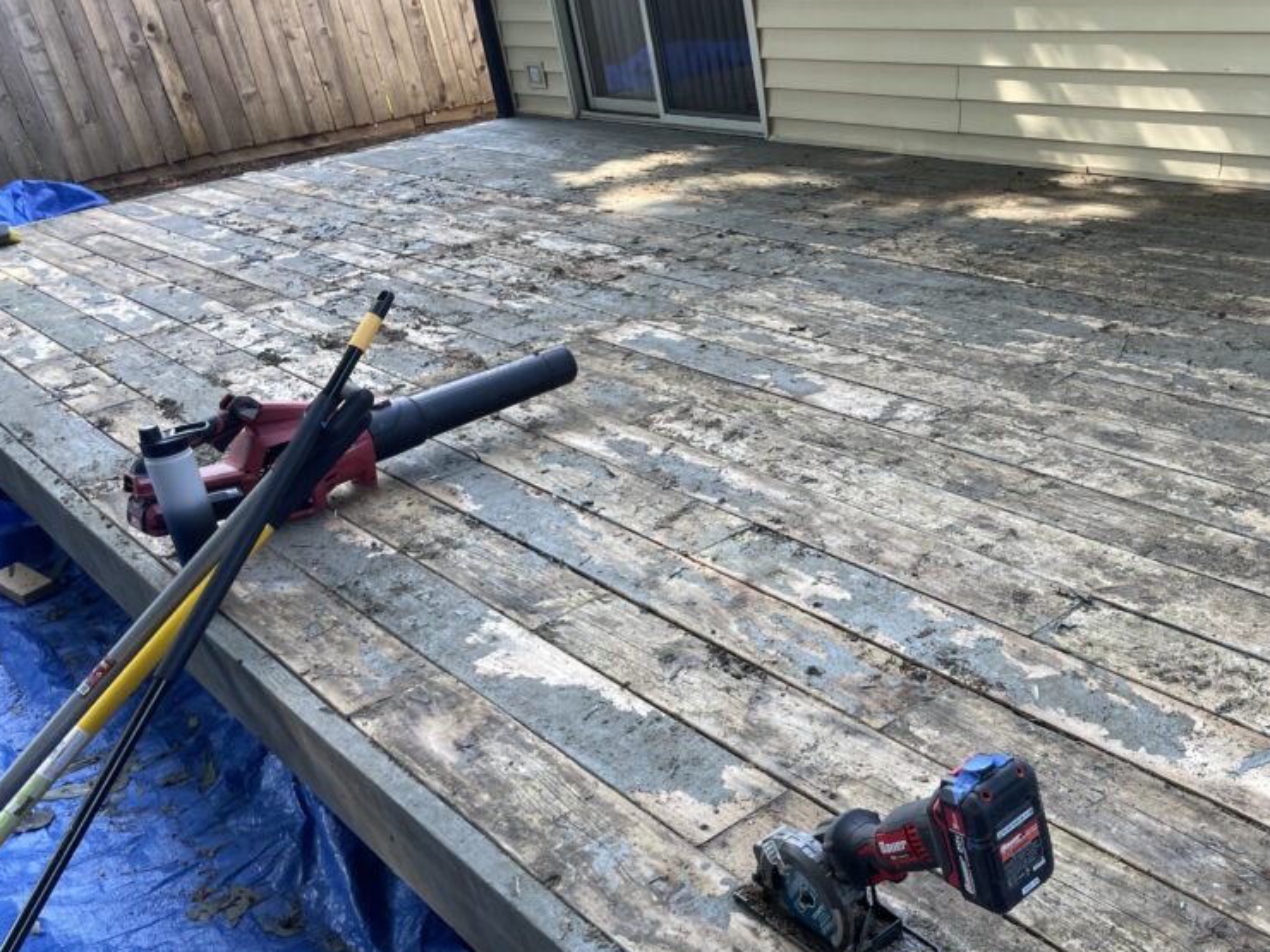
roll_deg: +6.9
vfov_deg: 39.5
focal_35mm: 36
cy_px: 559
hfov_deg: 50.3
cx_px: 867
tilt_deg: -26.1
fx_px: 1321
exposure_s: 1/121
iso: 40
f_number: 1.6
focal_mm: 4.2
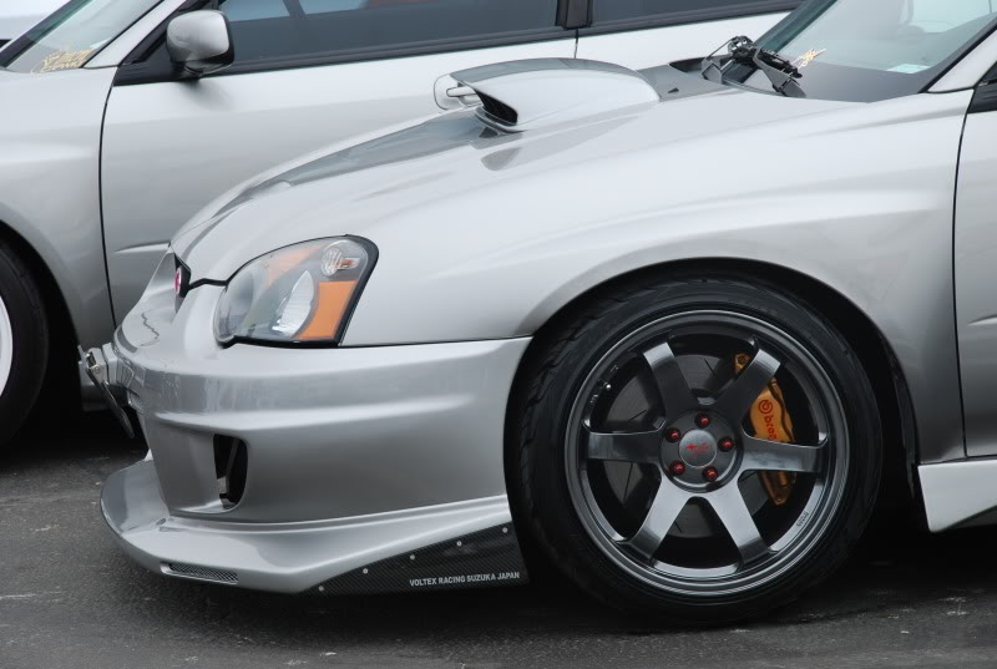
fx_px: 4163
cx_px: 498
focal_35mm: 150
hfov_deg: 13.7
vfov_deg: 9.2
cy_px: 334
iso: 125
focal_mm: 100
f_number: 9
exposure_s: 1/125
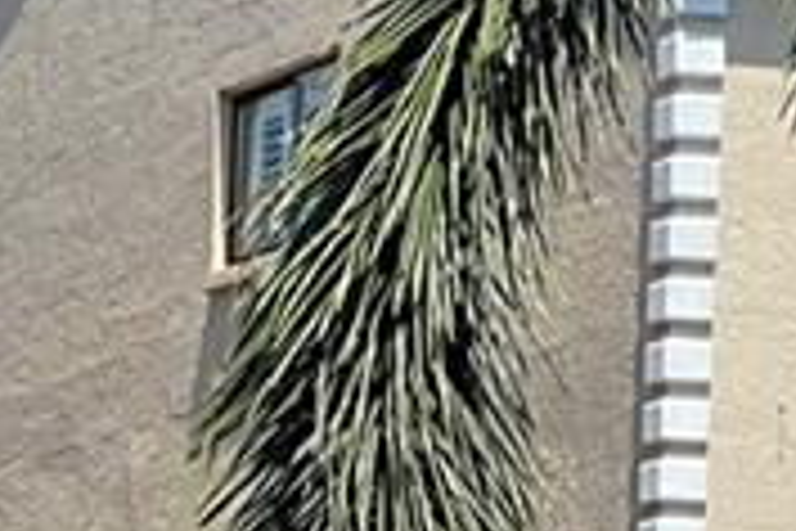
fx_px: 9993
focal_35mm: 452
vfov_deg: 2.9
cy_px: 2574
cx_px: -76
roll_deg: -1.6
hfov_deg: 4.6
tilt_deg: -6.0
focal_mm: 7.5
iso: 20
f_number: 2.2
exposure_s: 1/1074
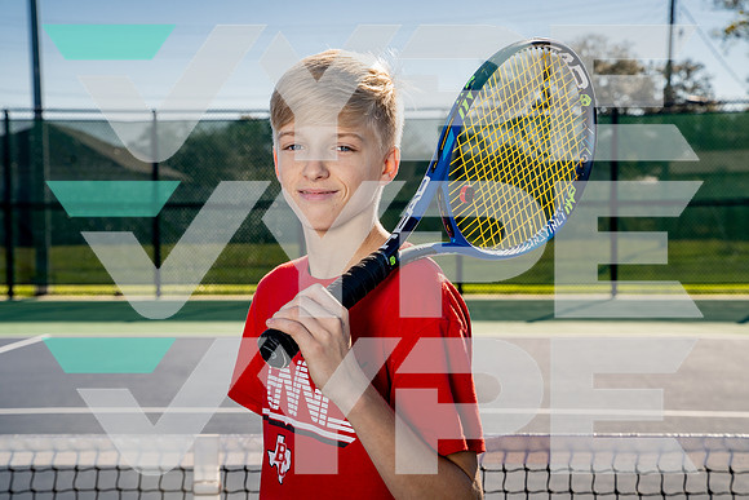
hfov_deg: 31.4
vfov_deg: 21.3
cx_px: 374
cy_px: 250
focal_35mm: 64
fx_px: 1332
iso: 100
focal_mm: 64
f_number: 8
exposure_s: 1/250
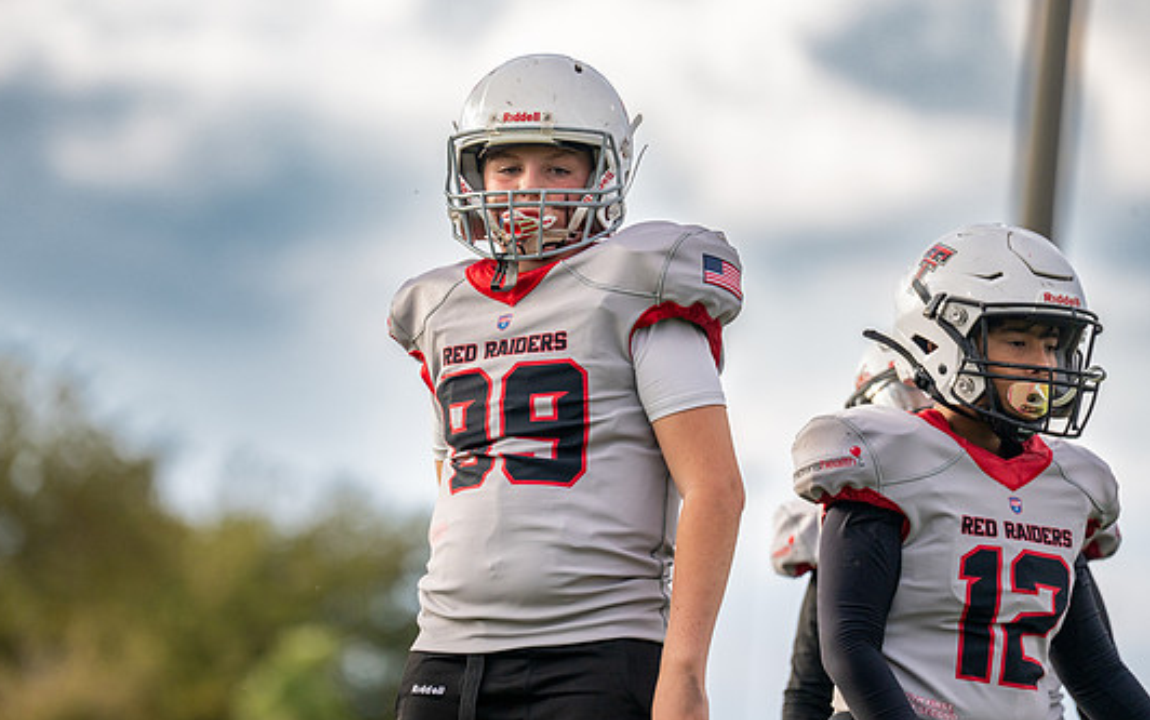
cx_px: 448
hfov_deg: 8.4
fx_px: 7870
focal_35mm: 251
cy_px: 319
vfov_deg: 5.2
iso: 400
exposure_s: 1/1600
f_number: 2.8
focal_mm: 200
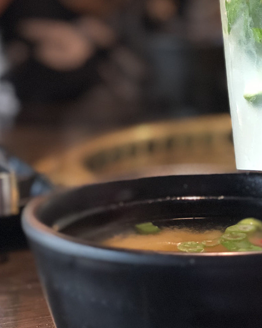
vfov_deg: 18.0
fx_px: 1027
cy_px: 90
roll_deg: +0.2
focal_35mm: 106
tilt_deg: -7.2
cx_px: 244
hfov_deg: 14.4
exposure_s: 1/13
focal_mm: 6
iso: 160
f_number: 2.4
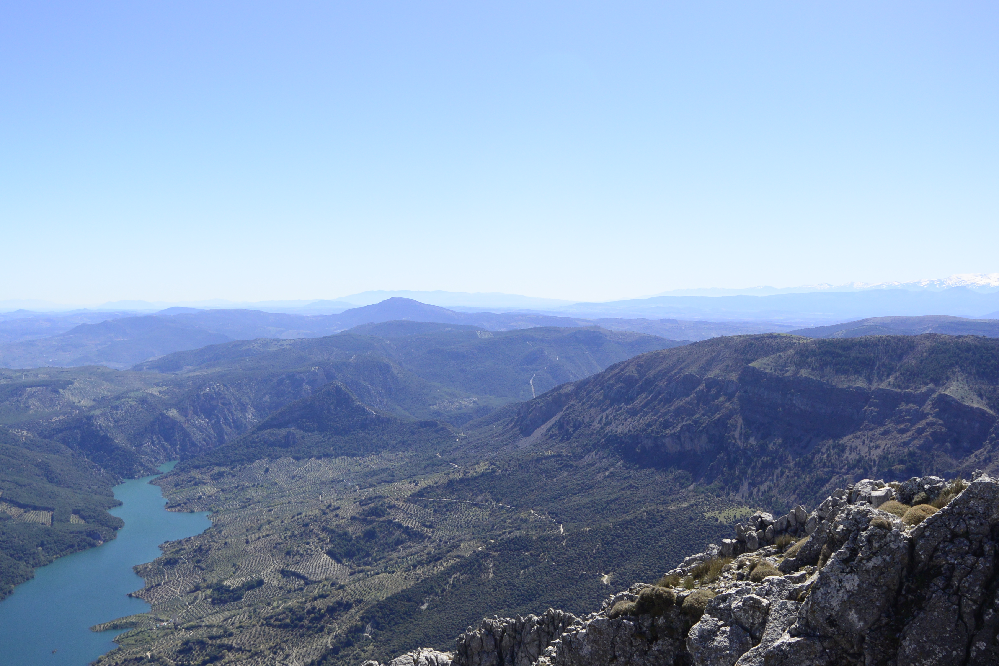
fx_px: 971
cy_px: 333
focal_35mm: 35
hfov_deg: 54.4
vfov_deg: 37.9
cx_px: 500
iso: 160
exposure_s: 1/800
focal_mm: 13
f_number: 5.6
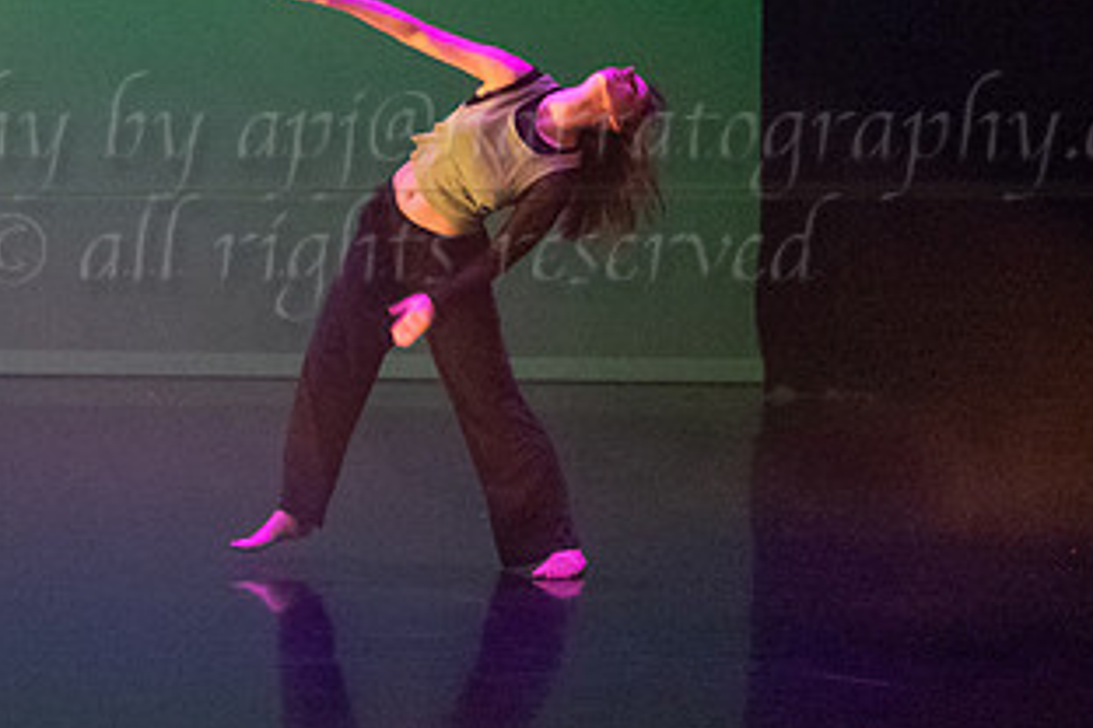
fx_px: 5343
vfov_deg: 7.8
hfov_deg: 11.7
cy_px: 194
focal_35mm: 176
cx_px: 507
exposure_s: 1/250
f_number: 3.2
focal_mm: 58
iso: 4000
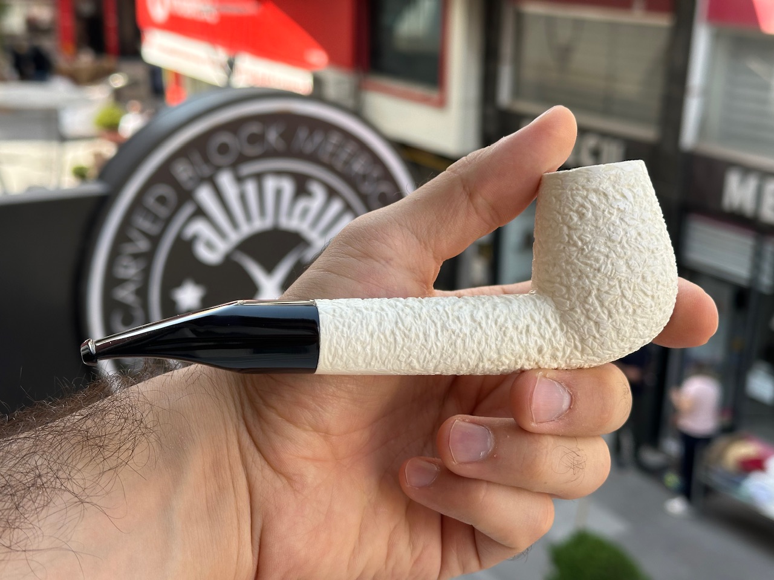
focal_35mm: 48
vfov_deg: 30.3
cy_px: 290
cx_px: 387
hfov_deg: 39.7
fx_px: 1073
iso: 64
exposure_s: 1/634
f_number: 1.78
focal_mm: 6.86
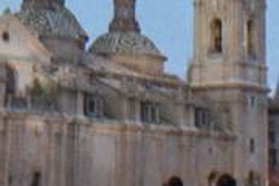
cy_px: 8
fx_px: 1503
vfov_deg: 7.1
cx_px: 301
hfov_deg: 10.5
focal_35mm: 194
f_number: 7.1
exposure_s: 1/500
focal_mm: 35
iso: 400
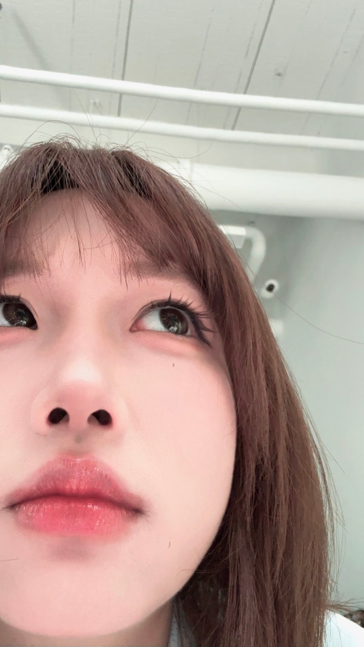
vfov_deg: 59.5
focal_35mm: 33
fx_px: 566
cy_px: 324
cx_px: 148
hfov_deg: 35.5
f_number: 1.9
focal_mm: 2.69
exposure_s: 1/60
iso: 320
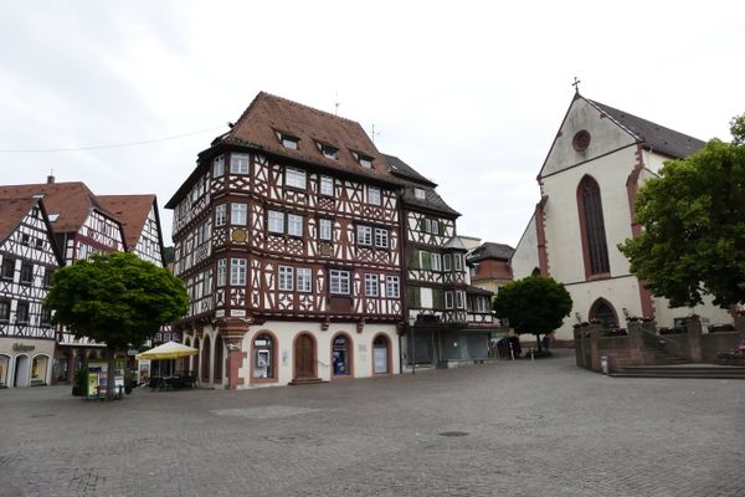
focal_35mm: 25
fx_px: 517
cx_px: 372
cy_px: 248
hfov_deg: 71.5
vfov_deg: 51.3
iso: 640
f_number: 5
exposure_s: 1/1600
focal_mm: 9.12
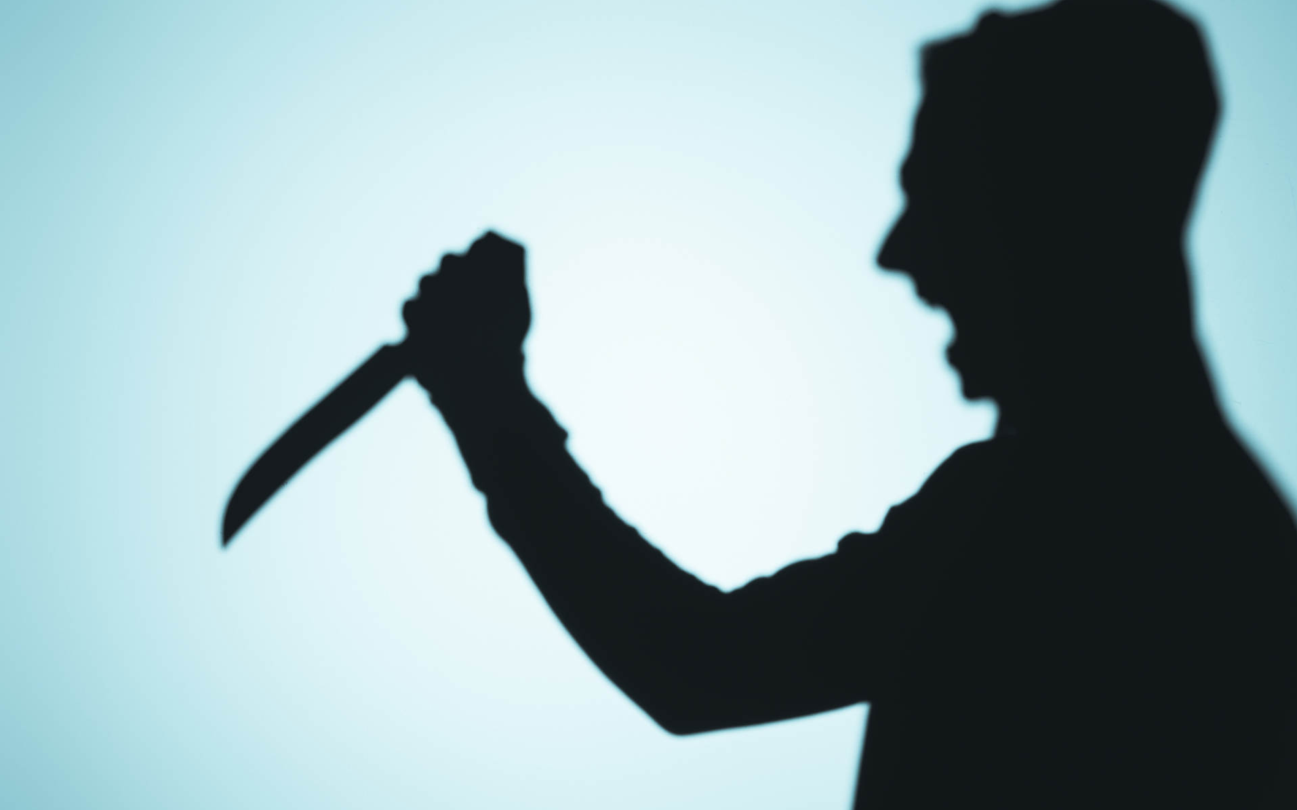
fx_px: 3075
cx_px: 650
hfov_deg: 23.8
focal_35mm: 87
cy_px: 418
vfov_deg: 15.0
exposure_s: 1/200
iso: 100
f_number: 6.3
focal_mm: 85
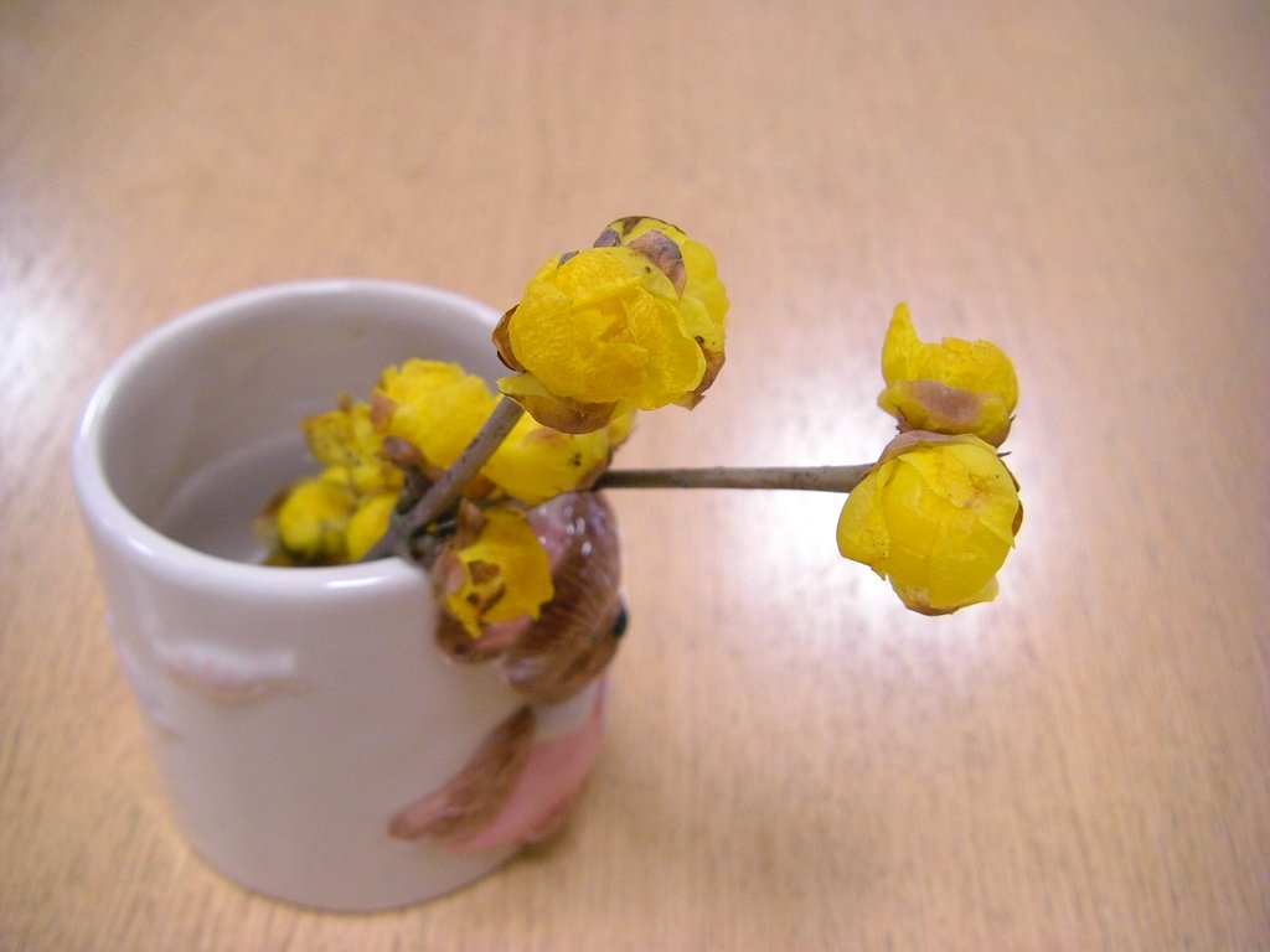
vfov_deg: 37.7
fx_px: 1394
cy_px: 476
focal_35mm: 38
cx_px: 635
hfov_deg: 49.0
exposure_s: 1/50
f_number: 3.4
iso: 200
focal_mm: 6.3
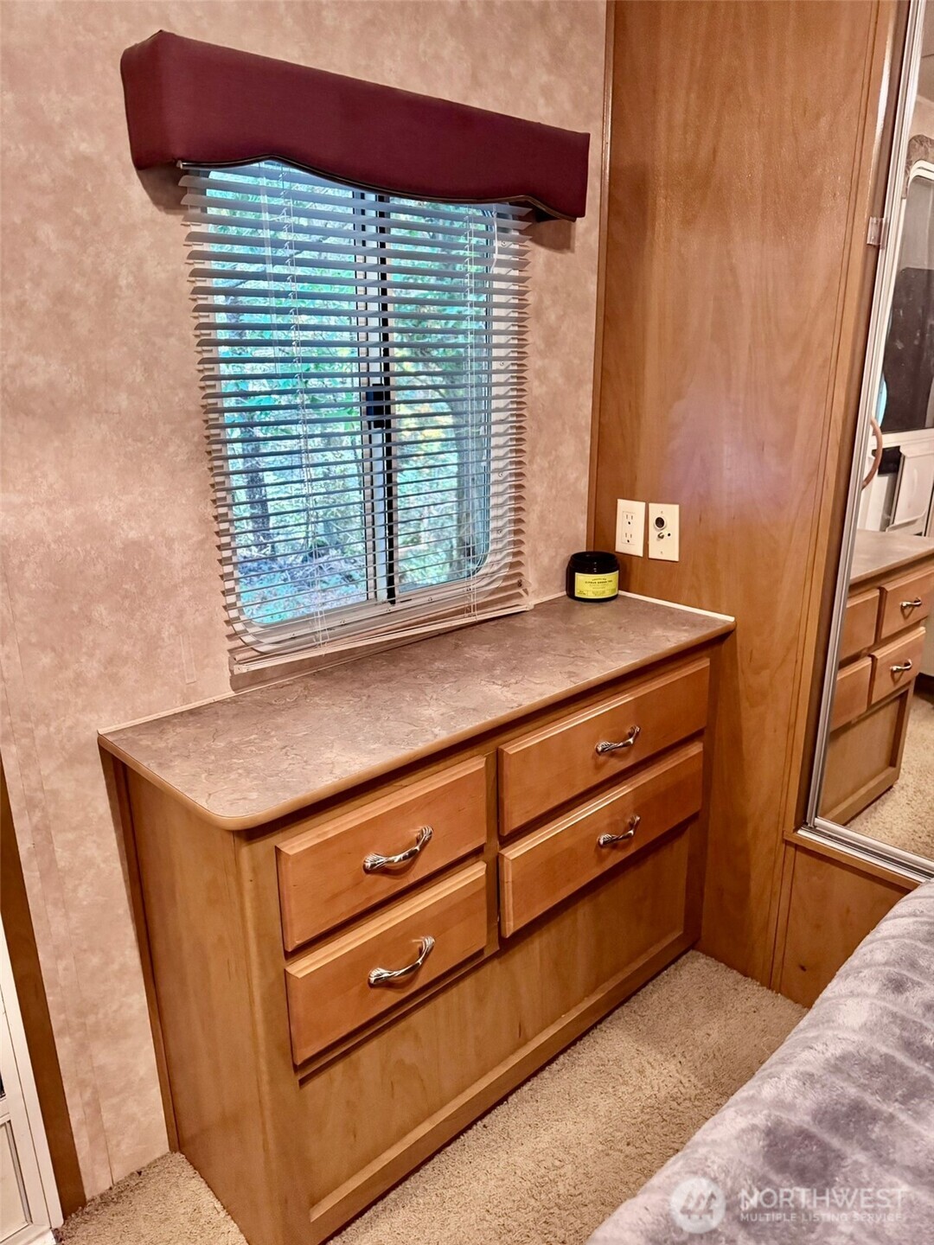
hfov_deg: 56.8
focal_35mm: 24
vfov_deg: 71.6
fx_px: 863
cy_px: 622
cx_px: 467
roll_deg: +0.4
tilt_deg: -17.3
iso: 800
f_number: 1.78
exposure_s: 1/44
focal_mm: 6.76
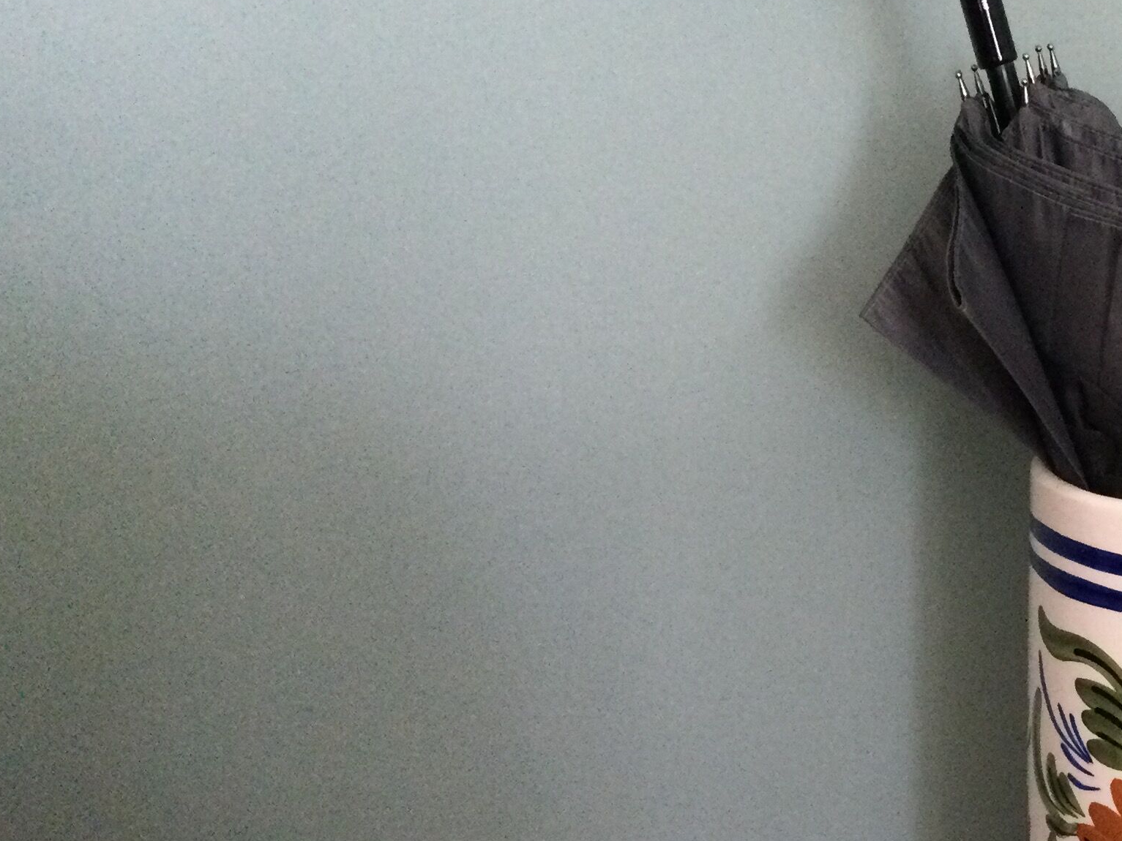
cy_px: 546
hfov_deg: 28.0
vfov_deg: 22.2
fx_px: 2139
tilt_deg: -17.0
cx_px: 1072
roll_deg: +0.4
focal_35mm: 66
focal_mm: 3.3
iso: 200
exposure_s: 1/30
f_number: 2.4
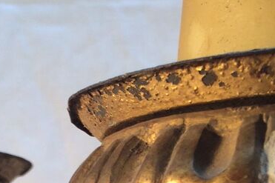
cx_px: 124
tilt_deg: -3.3
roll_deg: +0.4
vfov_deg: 11.9
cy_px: 355
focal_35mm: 104
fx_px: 794
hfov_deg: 19.6
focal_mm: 4.15
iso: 40
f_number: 2.2
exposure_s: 1/50
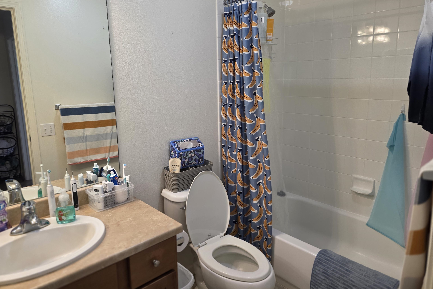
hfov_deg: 73.7
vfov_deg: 53.0
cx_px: 216
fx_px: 289
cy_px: 130
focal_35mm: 24
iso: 200
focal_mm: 6.3
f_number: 1.7
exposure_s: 1/120
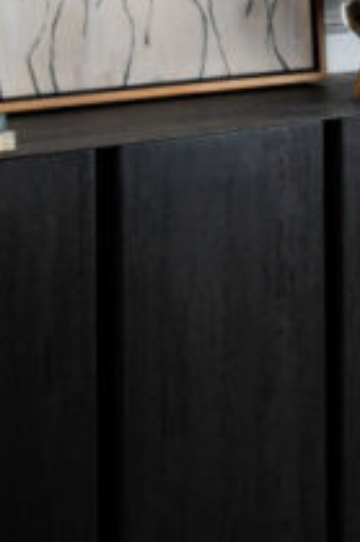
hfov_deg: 6.8
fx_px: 2824
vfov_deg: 10.6
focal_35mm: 188
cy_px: -244
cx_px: 901
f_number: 2.8
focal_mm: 34
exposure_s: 1/60
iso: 400
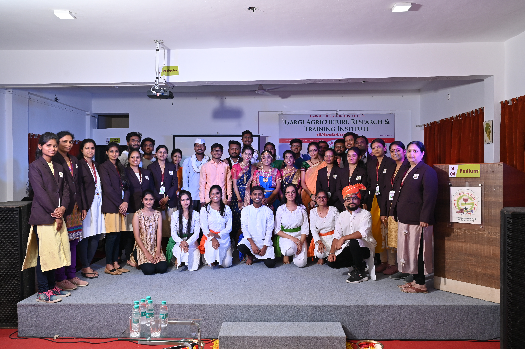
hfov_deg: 63.7
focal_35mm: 29
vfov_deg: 44.9
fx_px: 423
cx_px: 262
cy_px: 174
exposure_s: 1/160
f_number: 6.3
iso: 400
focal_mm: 29
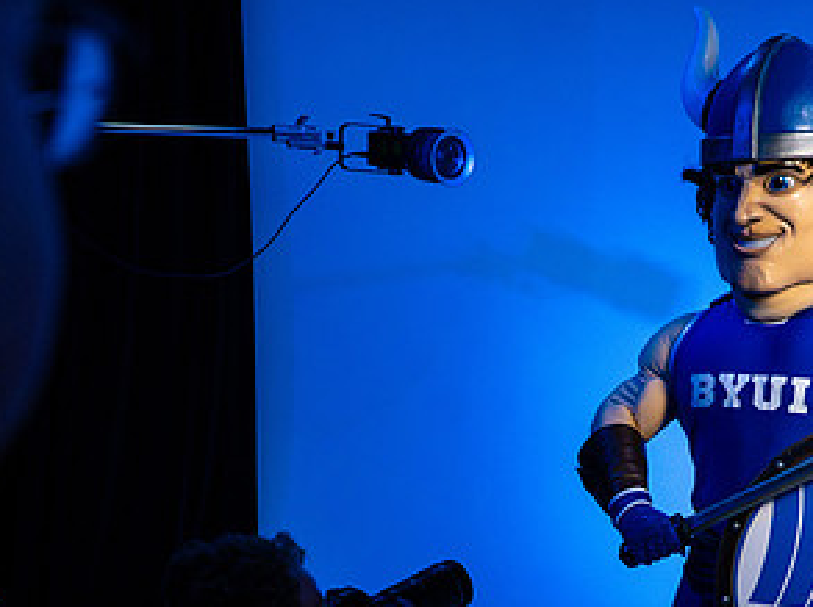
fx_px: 1149
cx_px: 539
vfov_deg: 28.5
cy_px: 540
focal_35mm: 49
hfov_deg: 38.5
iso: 4000
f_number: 4
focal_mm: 24
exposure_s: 1/250
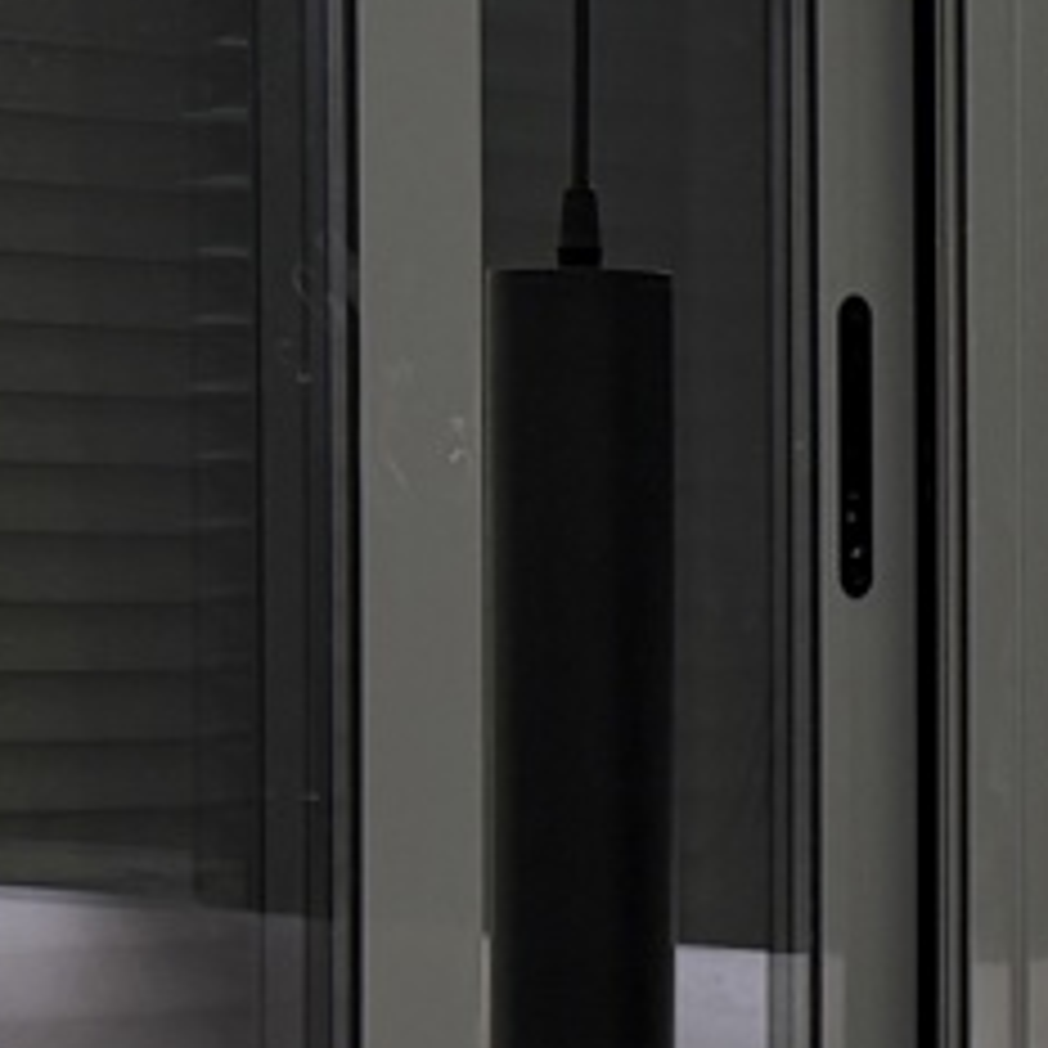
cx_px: 2118
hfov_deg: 9.3
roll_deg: -1.1
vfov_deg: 10.0
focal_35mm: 175
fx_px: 5994
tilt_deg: -1.1
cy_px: 679
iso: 80
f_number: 1.78
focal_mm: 6.76
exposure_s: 1/100
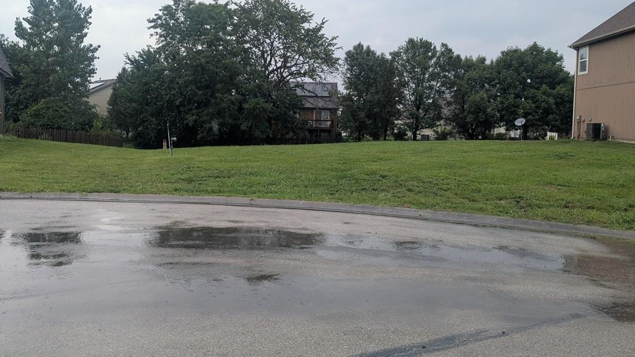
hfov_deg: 64.3
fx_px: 505
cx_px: 322
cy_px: 151
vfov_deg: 38.9
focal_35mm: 30
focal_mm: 4.38
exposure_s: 1/2128
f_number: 1.73
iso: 54
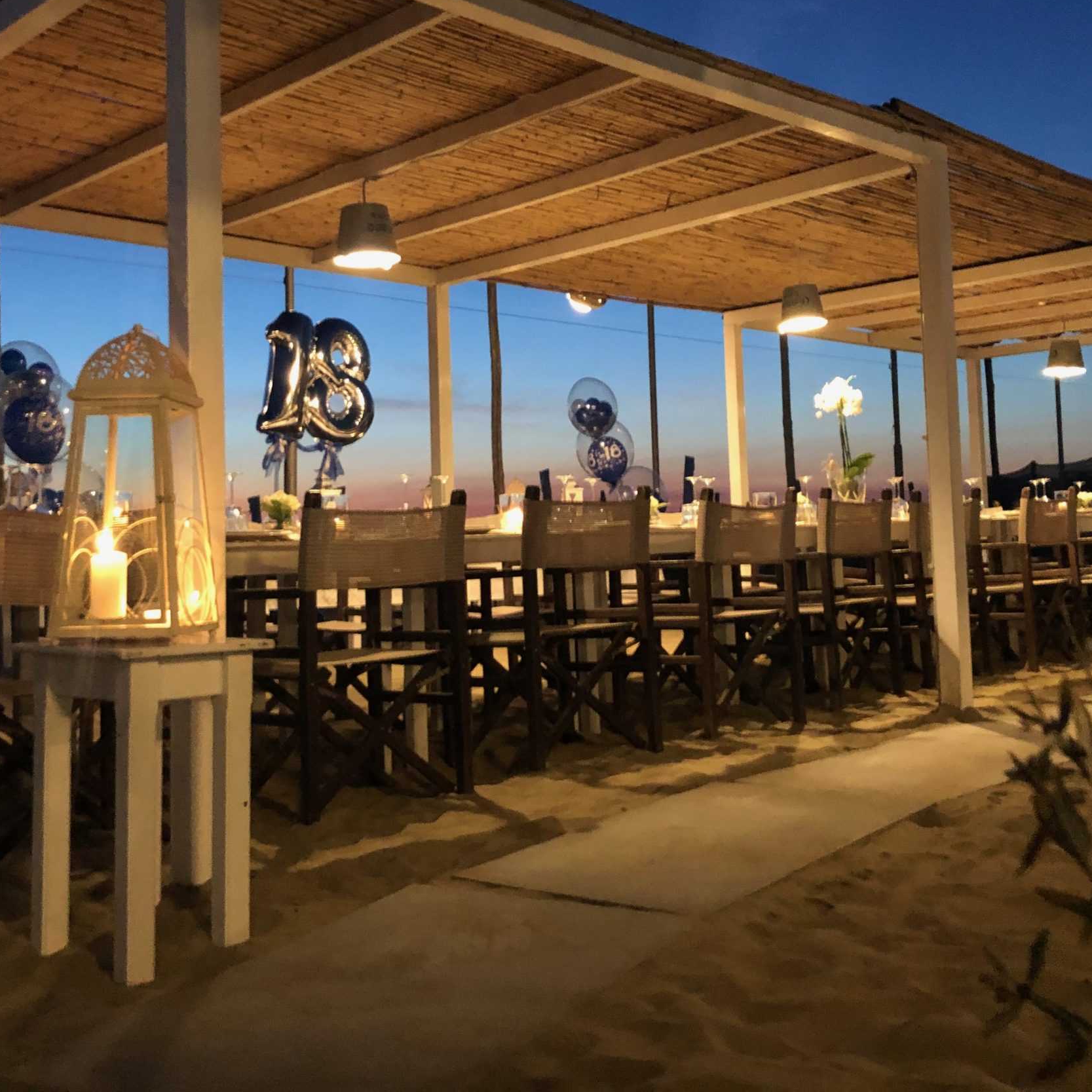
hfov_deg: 43.9
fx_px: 1356
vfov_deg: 43.7
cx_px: 552
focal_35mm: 38
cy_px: 464
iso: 125
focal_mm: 4
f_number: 1.8
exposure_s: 1/4
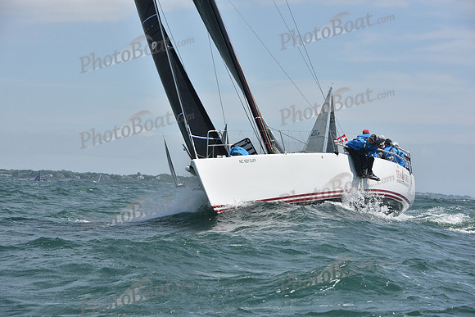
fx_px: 1610
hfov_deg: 16.8
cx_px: 238
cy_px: 158
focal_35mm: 122
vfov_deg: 11.2
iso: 250
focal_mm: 122
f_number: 8
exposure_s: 1/1250
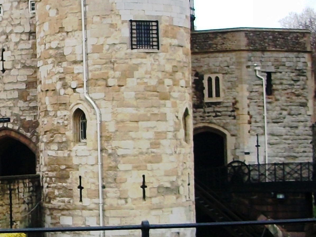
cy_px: 49
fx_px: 904
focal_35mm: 99
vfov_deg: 14.9
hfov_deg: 19.0
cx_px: -32
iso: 80
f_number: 2.8
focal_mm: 5.7
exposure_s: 1/200
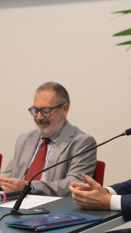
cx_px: 50
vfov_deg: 19.3
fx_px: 685
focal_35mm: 111
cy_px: 117
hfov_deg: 10.9
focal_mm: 70
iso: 6400
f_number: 3.5
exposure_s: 1/320
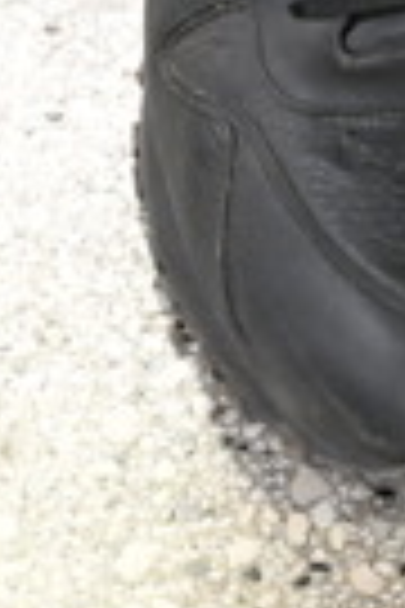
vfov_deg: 5.7
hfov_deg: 3.8
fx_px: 6024
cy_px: -239
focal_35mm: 357
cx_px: 760
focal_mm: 70
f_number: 4.5
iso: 12800
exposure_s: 1/250
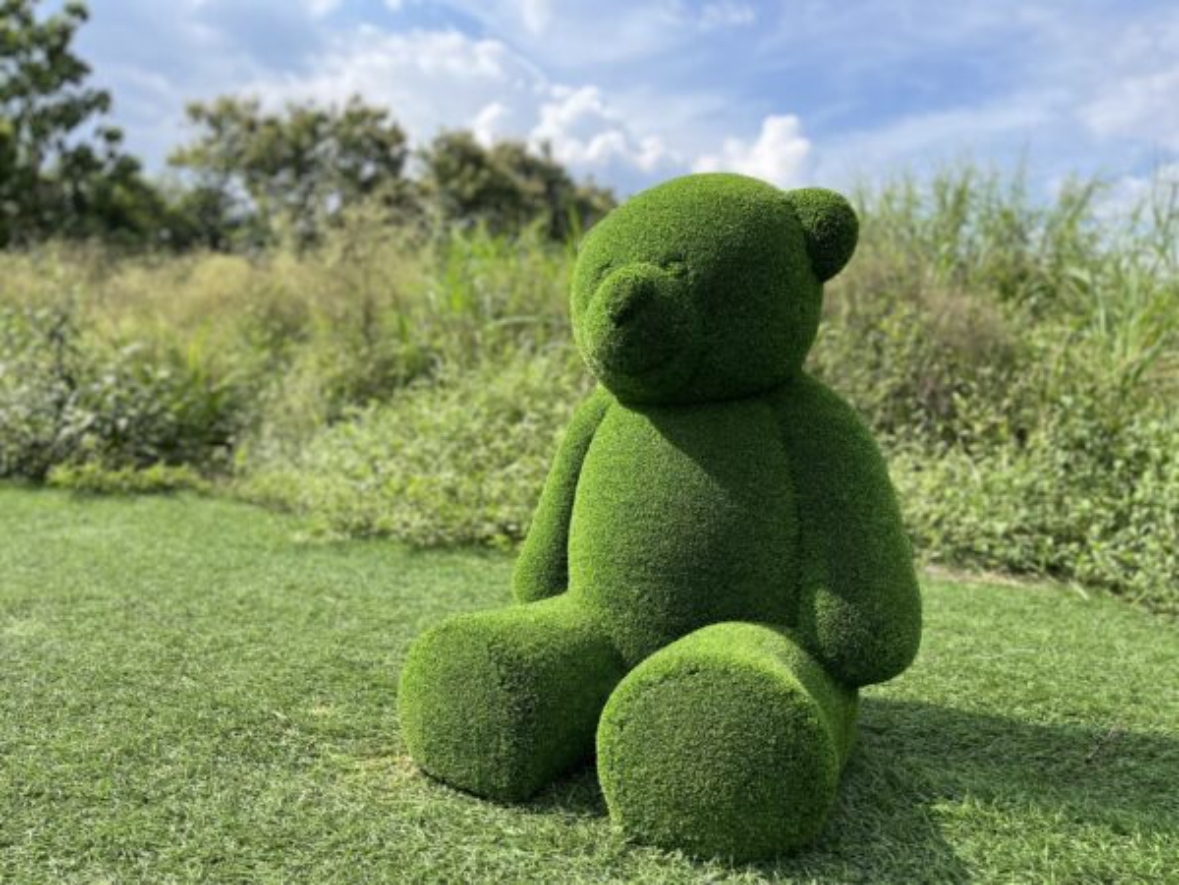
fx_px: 886
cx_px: 590
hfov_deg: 67.3
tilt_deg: -4.5
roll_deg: -1.0
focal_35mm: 26
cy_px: 442
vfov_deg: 53.1
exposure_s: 1/2137
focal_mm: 5.1
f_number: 1.6
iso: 50
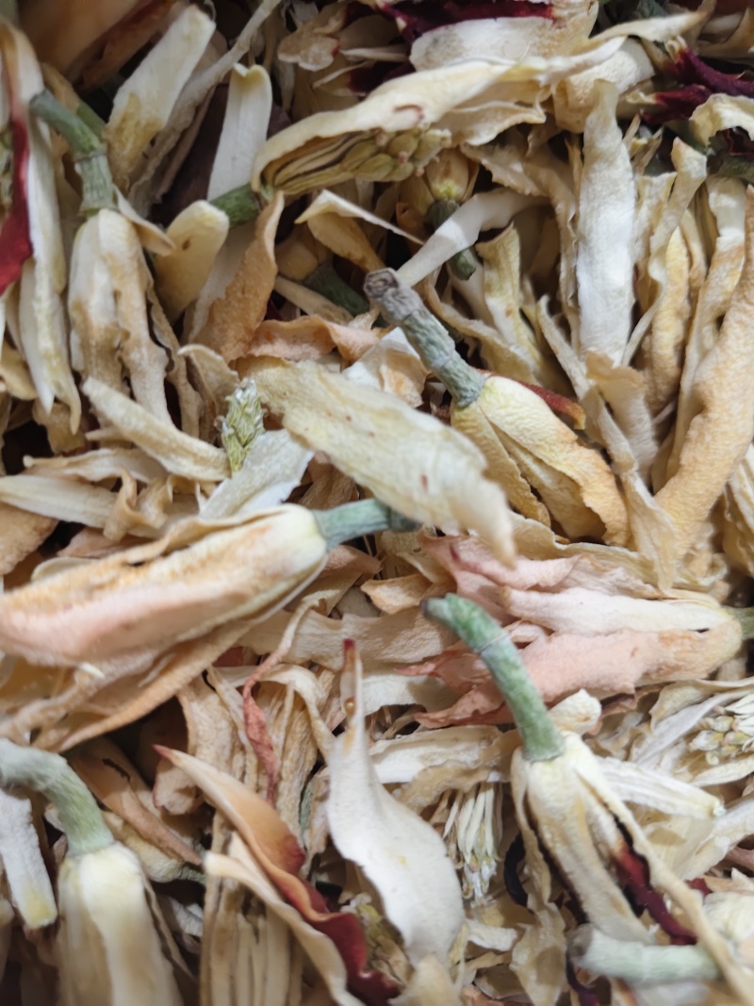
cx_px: 377
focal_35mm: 23
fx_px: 668
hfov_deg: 58.9
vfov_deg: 73.9
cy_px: 503
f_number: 1.88
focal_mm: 5.56
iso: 1323
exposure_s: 1/33.3
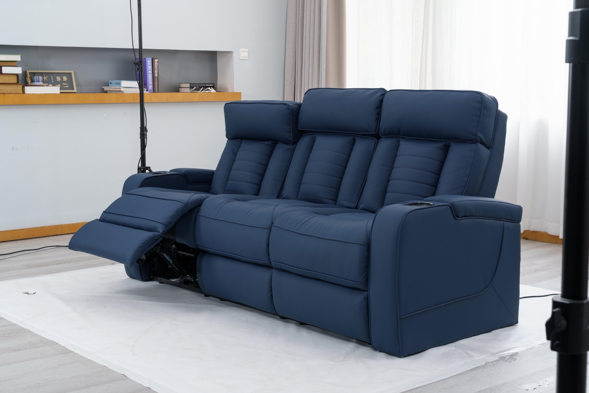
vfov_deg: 26.5
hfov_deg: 38.9
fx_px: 834
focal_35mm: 51
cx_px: 294
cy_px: 196
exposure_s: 1/1.67
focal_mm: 51
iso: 100
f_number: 16
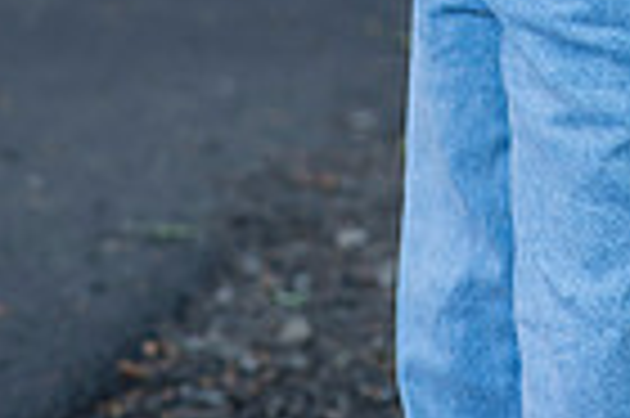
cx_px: 585
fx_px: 4789
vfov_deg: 4.9
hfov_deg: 7.5
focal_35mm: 274
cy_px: -571
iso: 800
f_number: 4.5
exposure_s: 1/250
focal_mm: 85
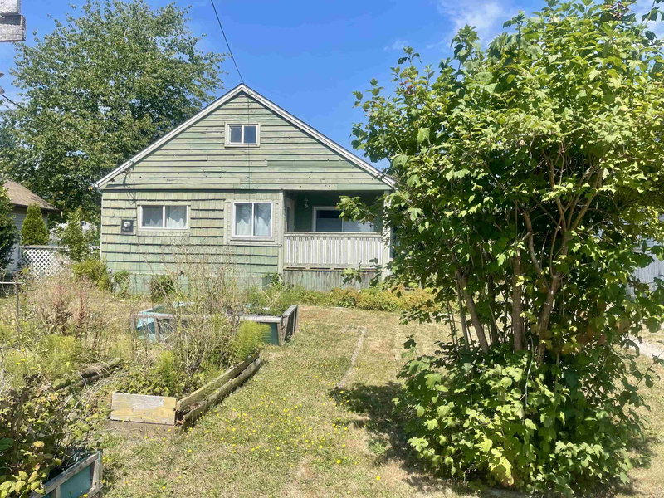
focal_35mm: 25
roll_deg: -1.0
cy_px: 249
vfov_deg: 54.9
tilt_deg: +0.2
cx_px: 332
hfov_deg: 69.4
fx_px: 480
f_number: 1.6
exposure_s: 1/2433
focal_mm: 5.1
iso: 32
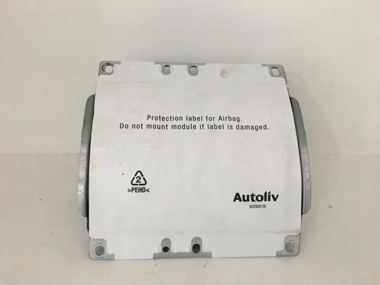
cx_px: 190
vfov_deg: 48.2
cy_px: 142
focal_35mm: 29
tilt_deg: -25.6
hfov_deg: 61.7
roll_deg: -2.4
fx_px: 318
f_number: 2.2
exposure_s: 1/33
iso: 100
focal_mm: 4.15
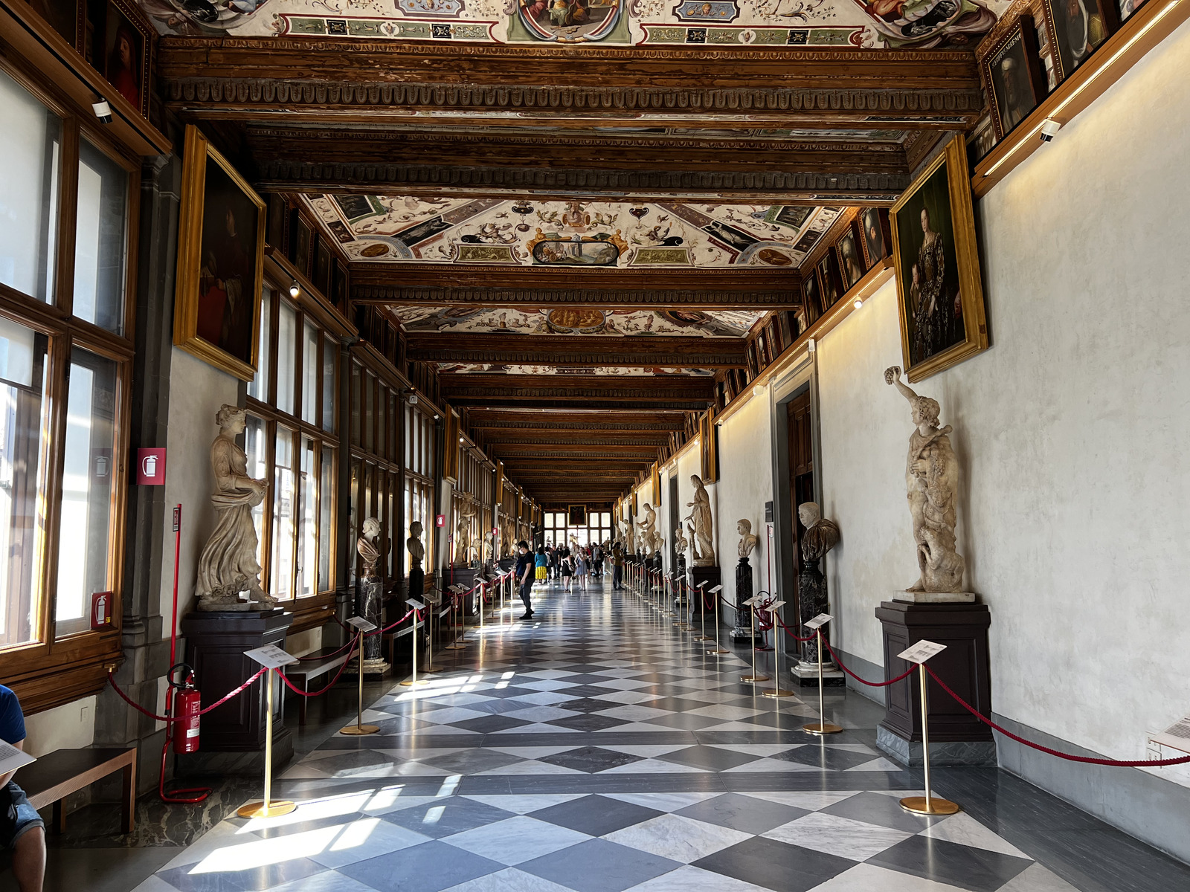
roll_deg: +0.7
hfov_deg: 67.3
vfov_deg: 53.1
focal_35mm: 26
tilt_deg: +5.9
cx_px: 595
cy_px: 446
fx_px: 894
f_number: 1.5
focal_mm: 5.7
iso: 80
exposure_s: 1/82
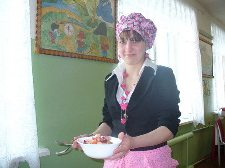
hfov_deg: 50.1
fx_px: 240
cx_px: 112
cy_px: 84
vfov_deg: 38.7
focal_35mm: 37
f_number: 2.8
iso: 100
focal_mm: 6.1
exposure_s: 1/25
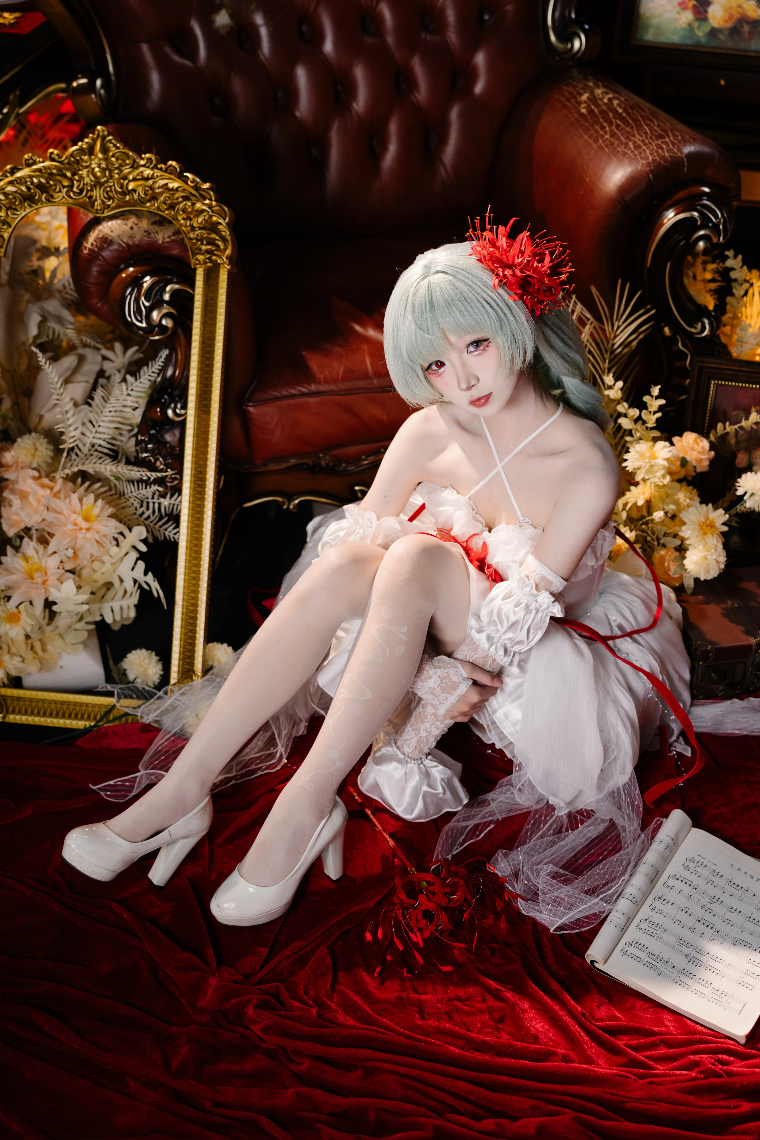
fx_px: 1425
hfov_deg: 29.9
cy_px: 570
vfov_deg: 43.6
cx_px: 380
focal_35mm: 45
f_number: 2.8
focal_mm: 45
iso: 125
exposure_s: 1/60
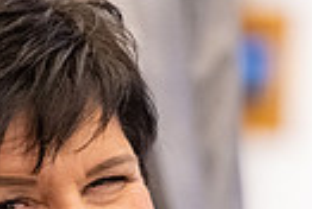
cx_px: 114
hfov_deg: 3.6
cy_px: 348
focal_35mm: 574
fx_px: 4986
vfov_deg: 2.4
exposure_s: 1/200
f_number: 2.8
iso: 5000
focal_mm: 130
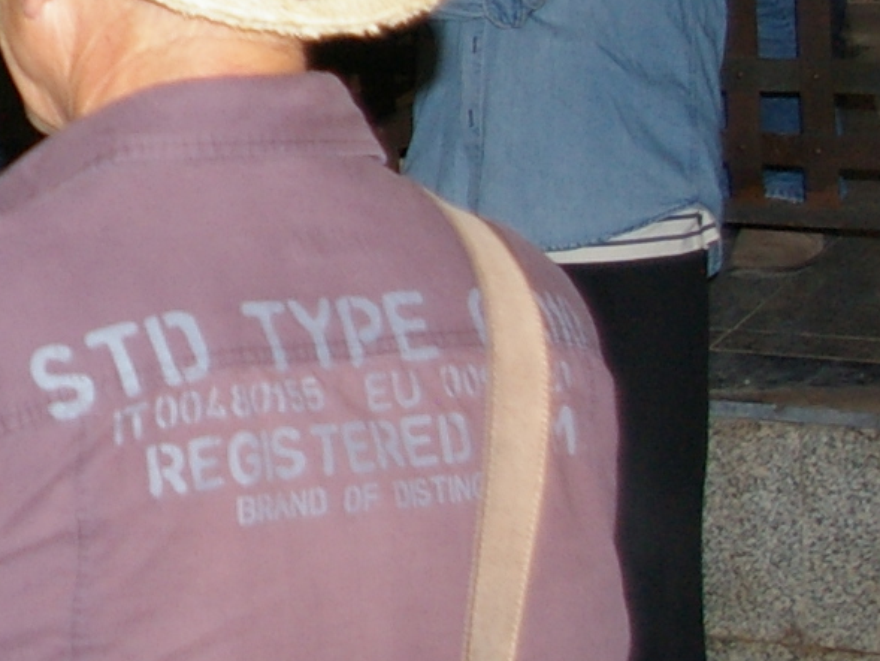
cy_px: -230
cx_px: -608
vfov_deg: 9.4
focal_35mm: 154
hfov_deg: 12.0
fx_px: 3927
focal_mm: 21
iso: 400
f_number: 4.5
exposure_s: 1/30
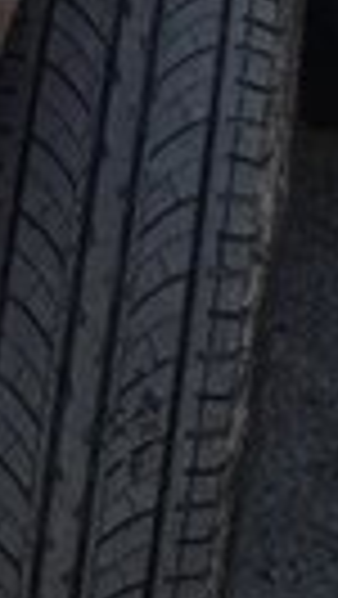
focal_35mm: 134
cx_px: 135
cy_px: -346
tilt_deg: -2.3
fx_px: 2131
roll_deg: -8.2
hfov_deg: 9.1
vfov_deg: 14.7
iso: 50
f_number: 2.4
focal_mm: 4.12
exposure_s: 1/516
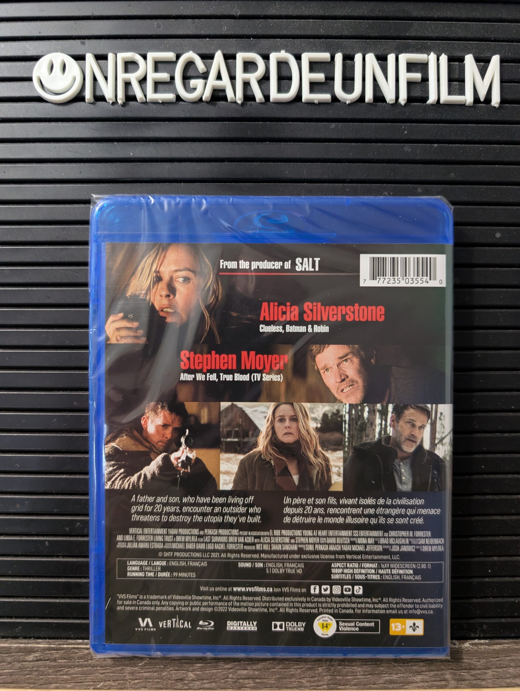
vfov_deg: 71.5
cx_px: 260
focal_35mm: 24
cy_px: 346
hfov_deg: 56.9
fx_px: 479
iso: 880
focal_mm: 6.9
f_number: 1.68
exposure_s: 1/120
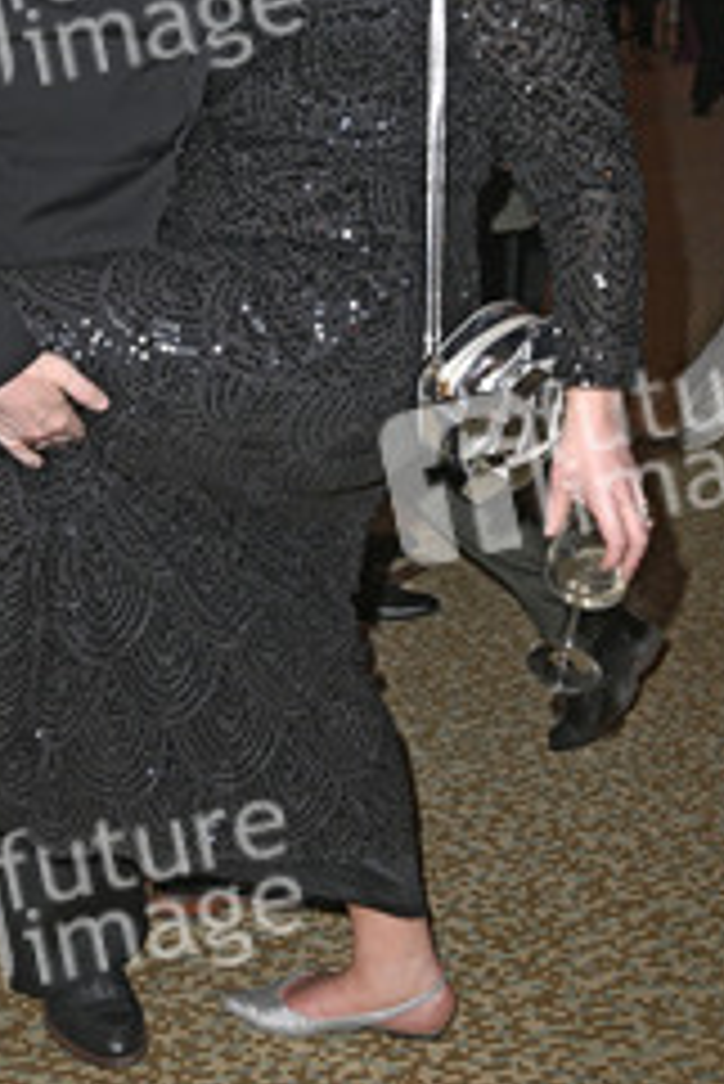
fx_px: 1747
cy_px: 234
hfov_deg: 23.2
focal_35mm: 58
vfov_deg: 33.6
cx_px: 202
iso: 1600
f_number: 5.6
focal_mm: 35
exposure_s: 1/60
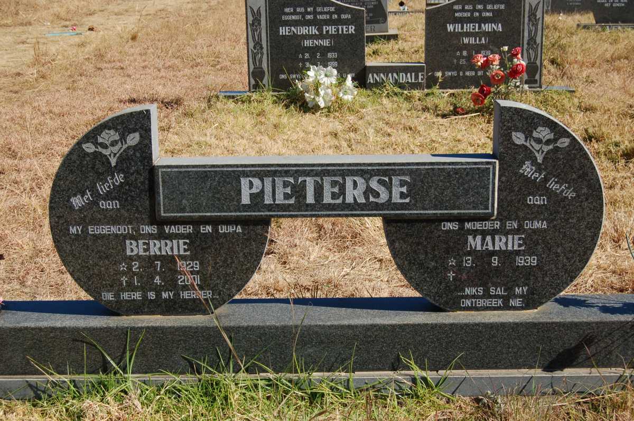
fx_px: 923
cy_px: 210
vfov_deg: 25.7
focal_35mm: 52
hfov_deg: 37.9
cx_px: 317
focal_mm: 35
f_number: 6.3
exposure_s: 1/400
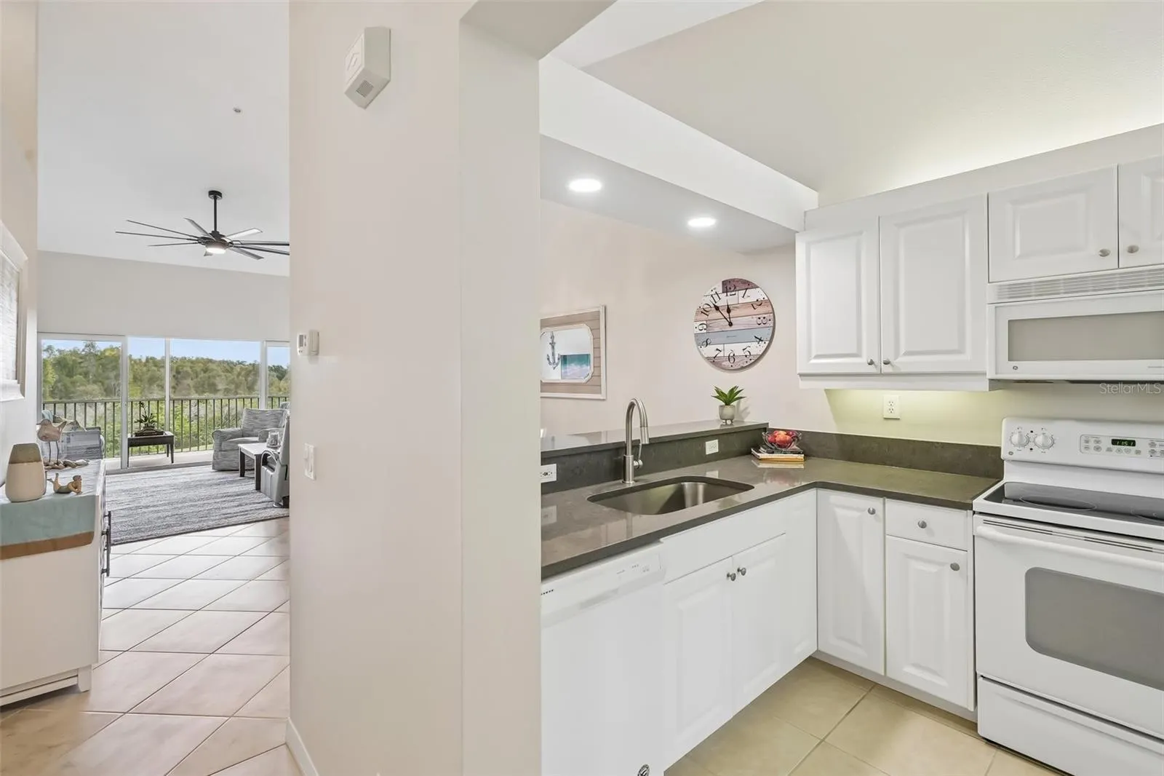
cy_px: 388
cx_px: 582
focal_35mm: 16
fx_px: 501
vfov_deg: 75.5
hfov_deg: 98.6
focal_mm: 15.5
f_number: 8
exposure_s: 1/50
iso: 400
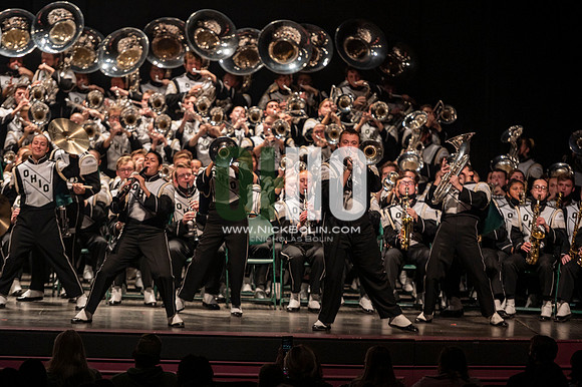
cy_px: 194
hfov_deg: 11.1
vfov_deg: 7.4
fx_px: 2989
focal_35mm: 185
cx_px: 291
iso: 1250
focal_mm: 185
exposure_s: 1/500
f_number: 3.5
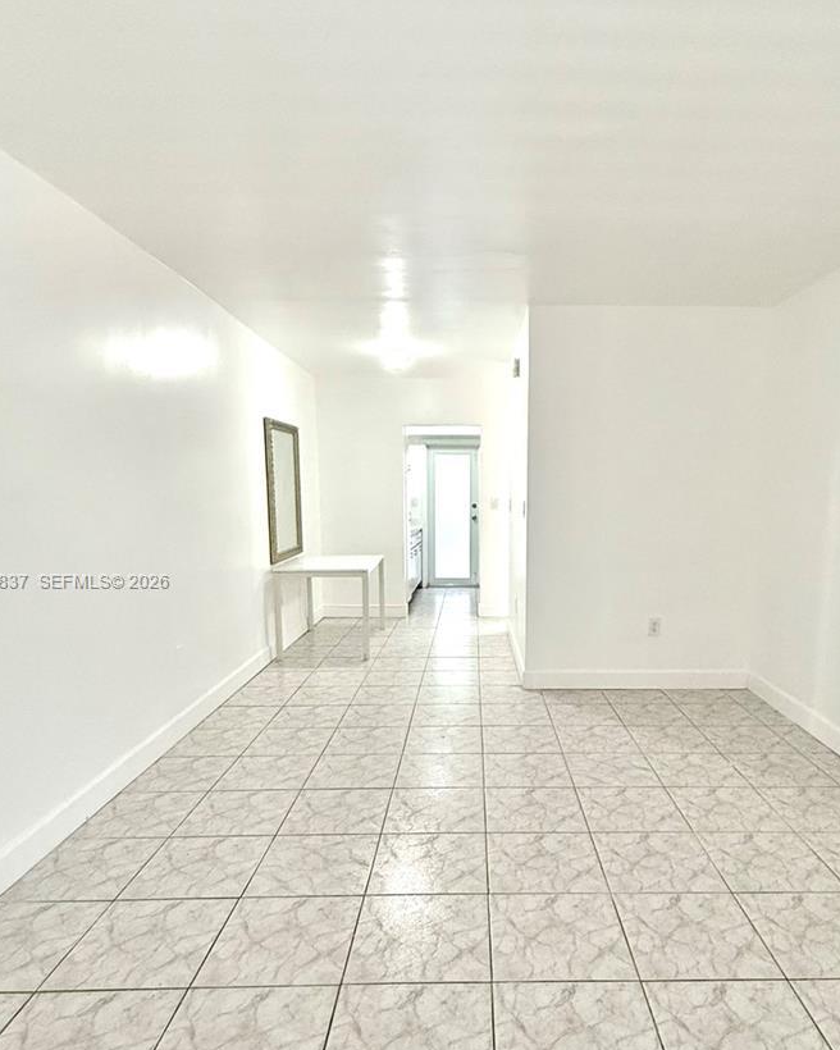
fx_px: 622
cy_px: 583
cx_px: 507
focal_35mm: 20
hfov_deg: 67.4
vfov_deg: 80.1
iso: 400
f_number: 2.2
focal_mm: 2.22
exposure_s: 1/120
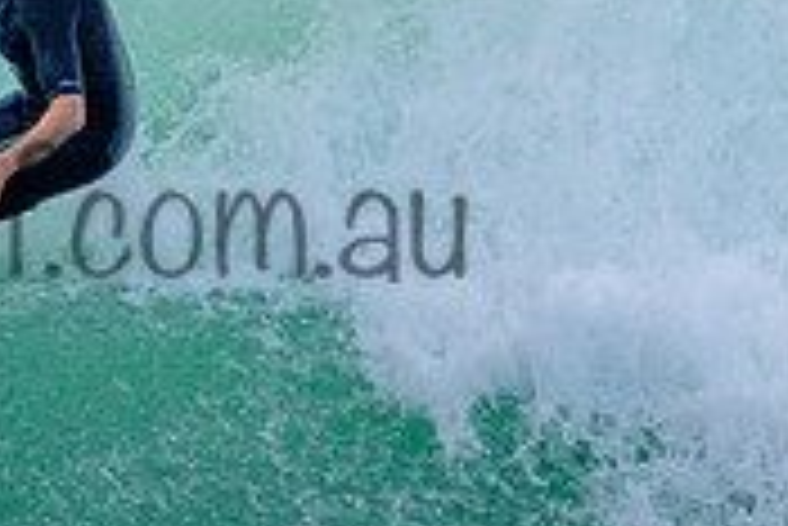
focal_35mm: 3116
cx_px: -39
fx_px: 68260
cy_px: 21
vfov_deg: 0.4
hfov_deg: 0.7
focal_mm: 800
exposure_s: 1/2000
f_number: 11
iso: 1250
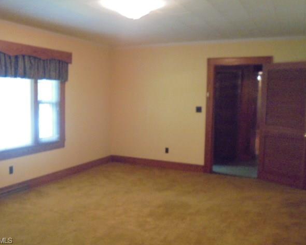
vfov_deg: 41.2
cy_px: 121
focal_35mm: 36
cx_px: 141
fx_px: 326
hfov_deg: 50.2
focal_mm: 6.1
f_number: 4
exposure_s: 1/20
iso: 800
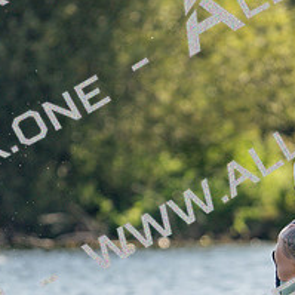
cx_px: 265
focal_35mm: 787
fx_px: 7588
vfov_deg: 2.2
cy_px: 274
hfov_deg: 2.2
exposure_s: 1/1600
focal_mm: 318
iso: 200
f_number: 6.3
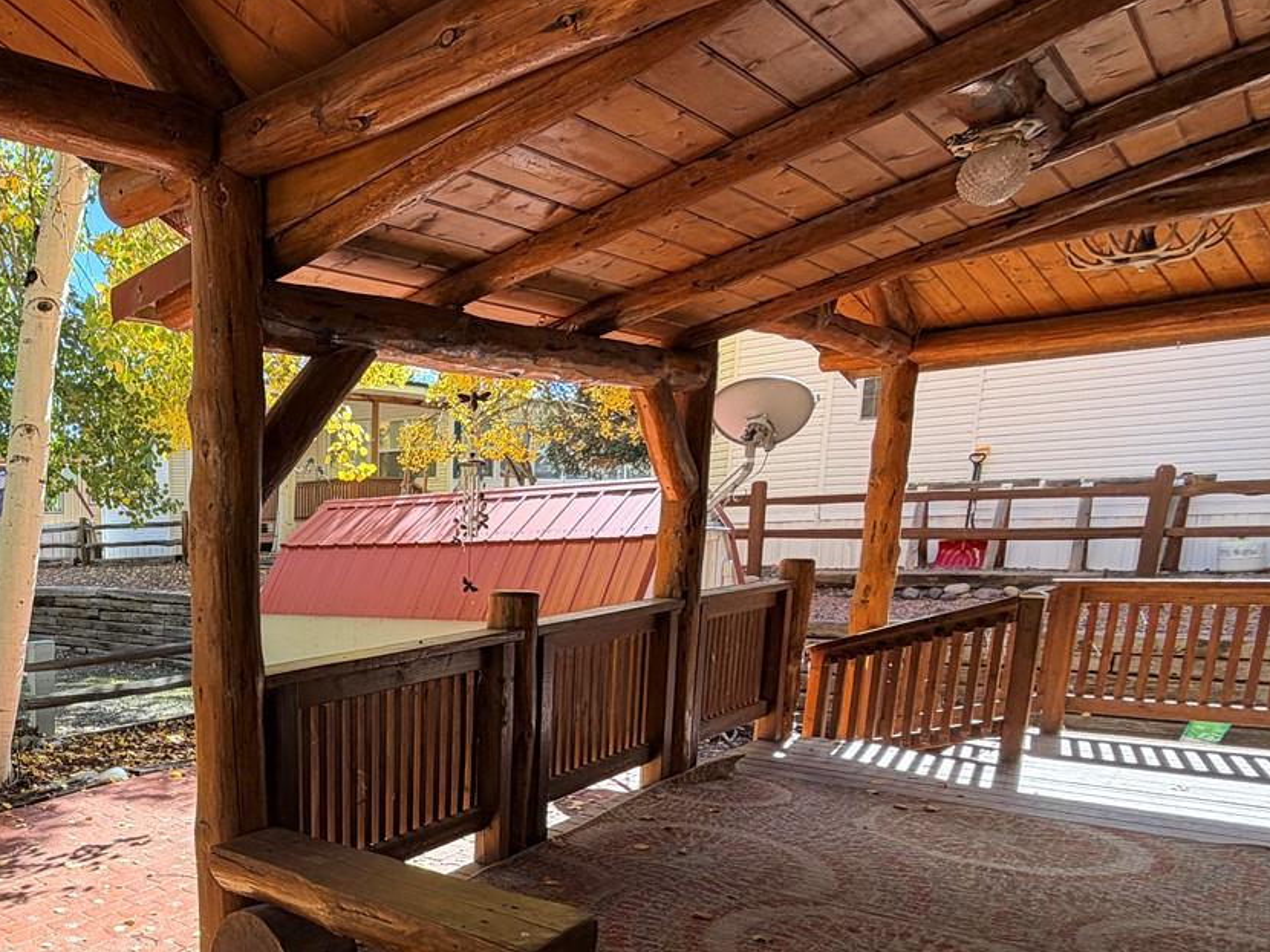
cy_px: 707
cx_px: 110
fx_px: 990
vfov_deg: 49.4
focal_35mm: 27
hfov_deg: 55.9
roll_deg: +1.7
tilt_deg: -10.9
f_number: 2.2
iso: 40
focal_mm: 2.22
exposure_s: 1/194
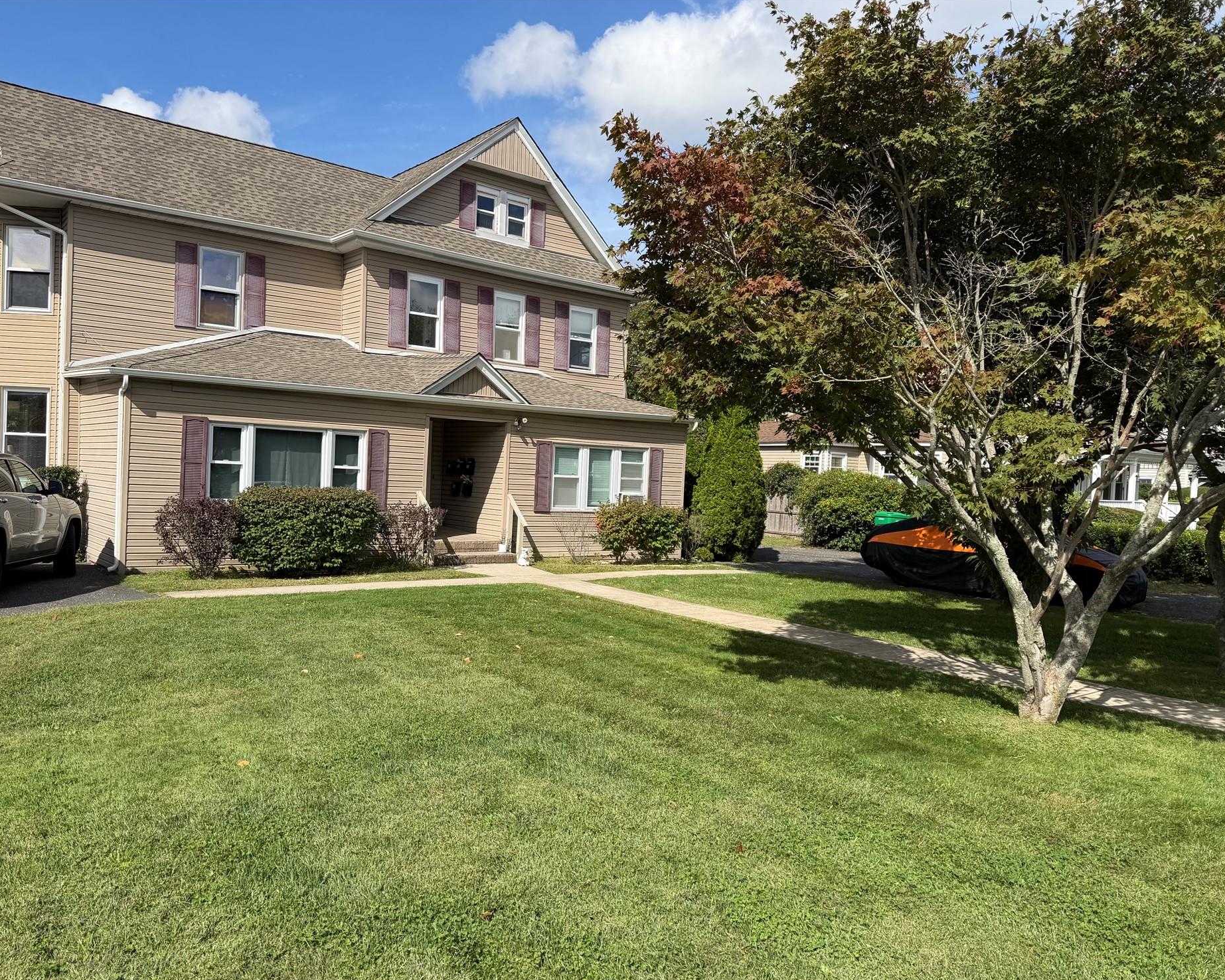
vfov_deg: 54.9
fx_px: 943
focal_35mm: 26
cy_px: 507
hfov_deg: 66.0
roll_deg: -1.8
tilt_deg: -4.1
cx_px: 572
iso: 80
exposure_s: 1/4167
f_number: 1.78
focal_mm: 6.76
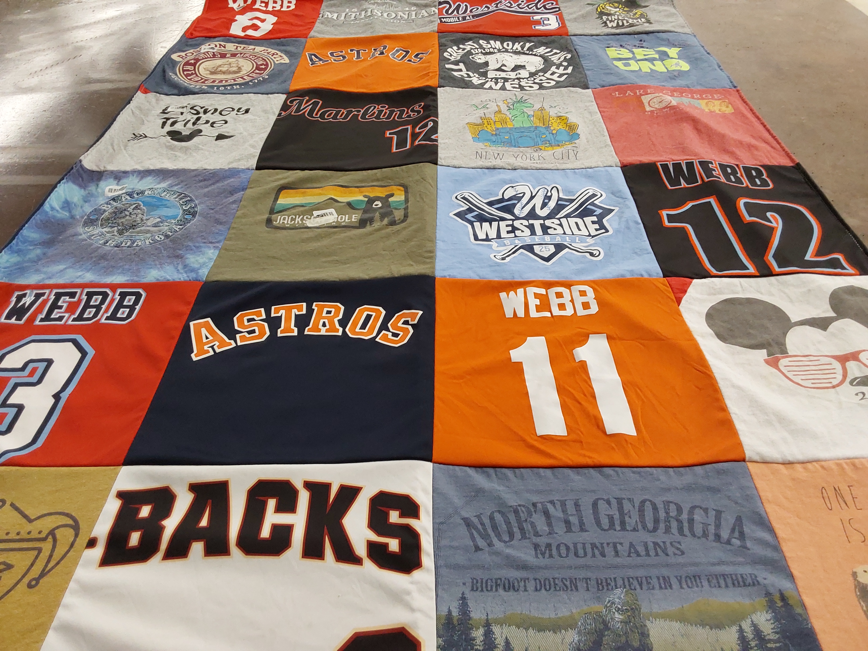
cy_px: 326
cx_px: 434
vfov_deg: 49.7
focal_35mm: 28
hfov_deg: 63.4
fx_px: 702
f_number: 1.9
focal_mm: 2.91
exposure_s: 1/60
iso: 125
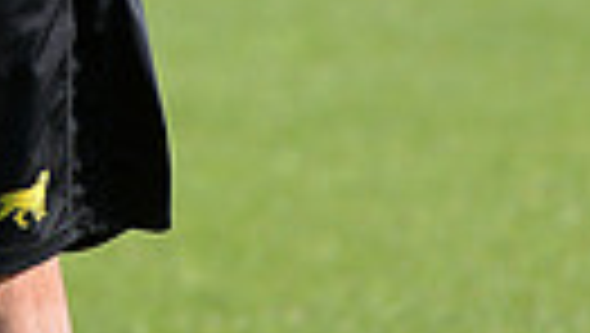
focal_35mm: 1253
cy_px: -416
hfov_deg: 1.7
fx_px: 19622
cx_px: -275
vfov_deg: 1.0
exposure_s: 1/800
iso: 400
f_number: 4
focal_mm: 270
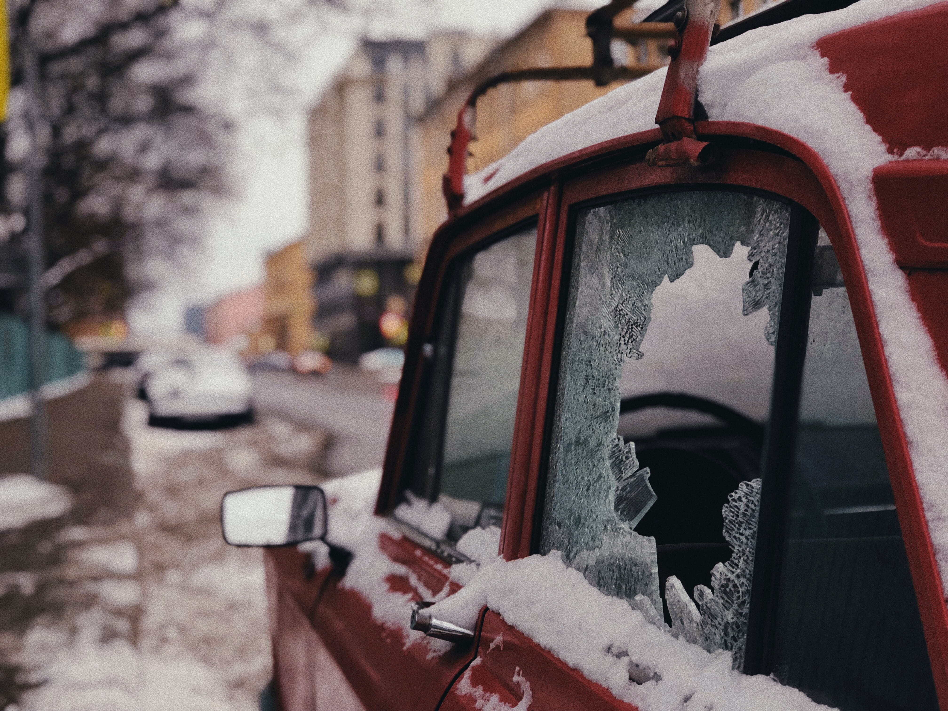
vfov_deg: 25.7
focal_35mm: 57
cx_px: 474
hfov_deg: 33.8
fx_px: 1561
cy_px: 356
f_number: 2.8
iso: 64
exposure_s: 1/30
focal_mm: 6.6
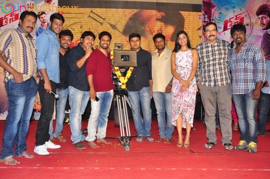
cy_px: 90
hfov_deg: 59.6
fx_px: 236
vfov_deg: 41.6
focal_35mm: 32
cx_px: 135
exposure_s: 1/125
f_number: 7.1
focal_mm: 21
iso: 640
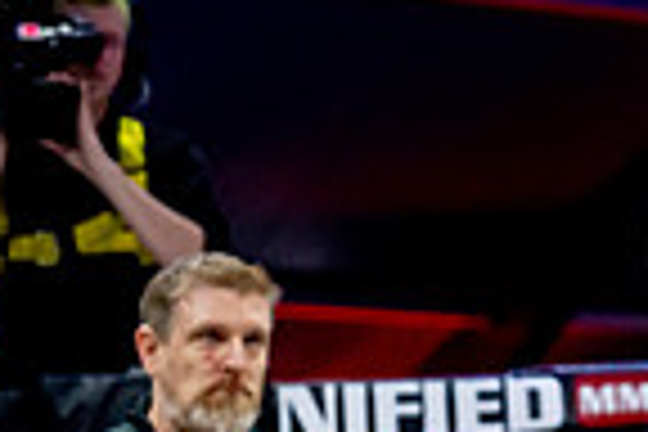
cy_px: 614
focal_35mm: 281
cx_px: 1098
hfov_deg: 7.2
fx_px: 5058
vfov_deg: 4.9
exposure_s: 1/1250
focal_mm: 70
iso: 3200
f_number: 2.8
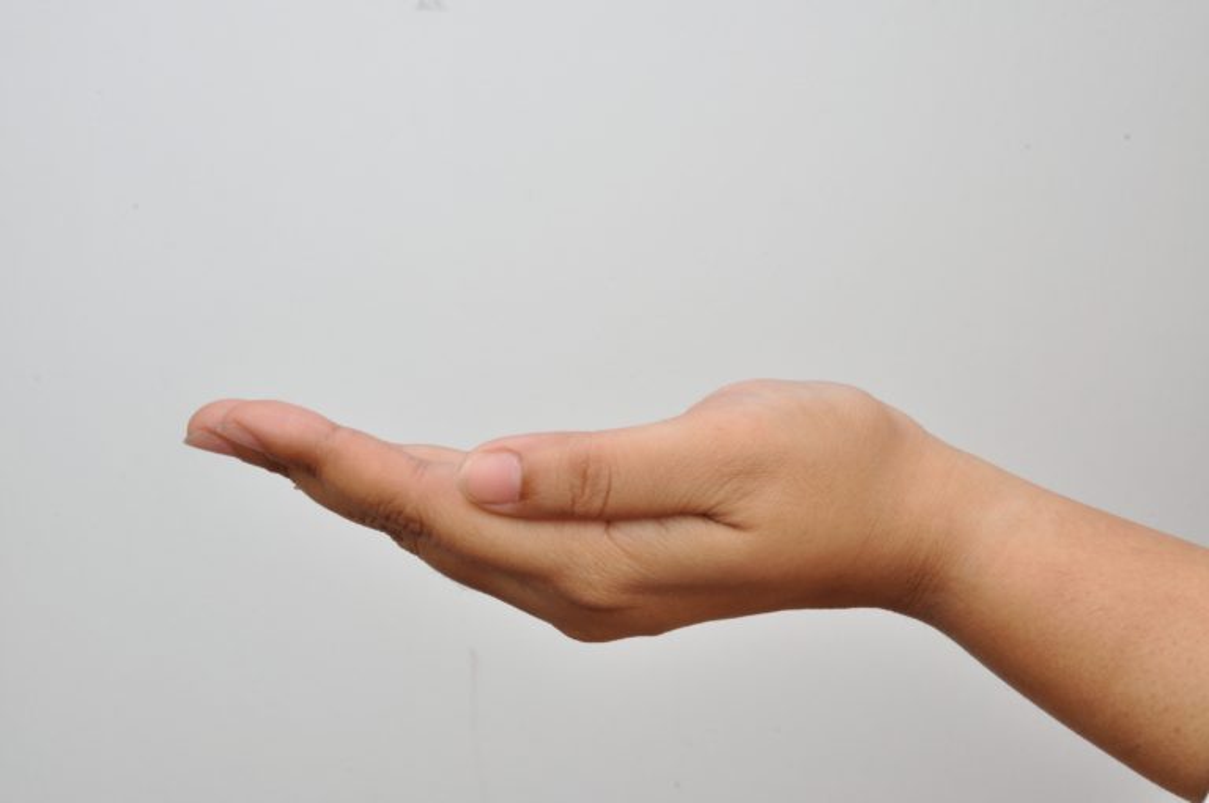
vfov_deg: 10.7
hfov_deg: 16.1
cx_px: 604
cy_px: 402
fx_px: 4276
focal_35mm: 128
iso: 200
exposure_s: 1/125
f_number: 20
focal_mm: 85
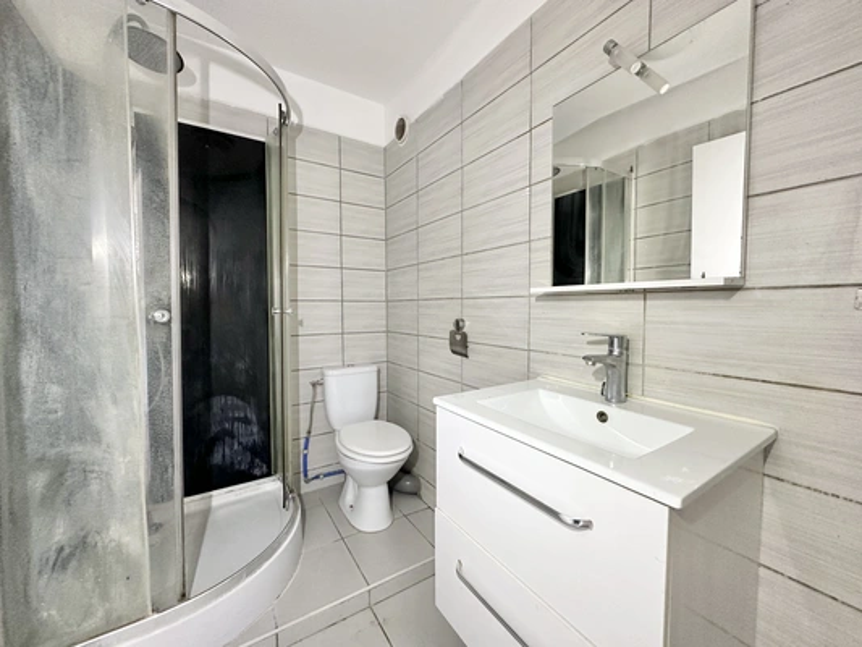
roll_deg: -0.1
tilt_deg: -2.2
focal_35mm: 14
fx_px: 349
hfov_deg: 102.1
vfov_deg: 85.7
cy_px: 324
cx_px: 431
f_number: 2.2
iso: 320
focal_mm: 2.22
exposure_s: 1/50
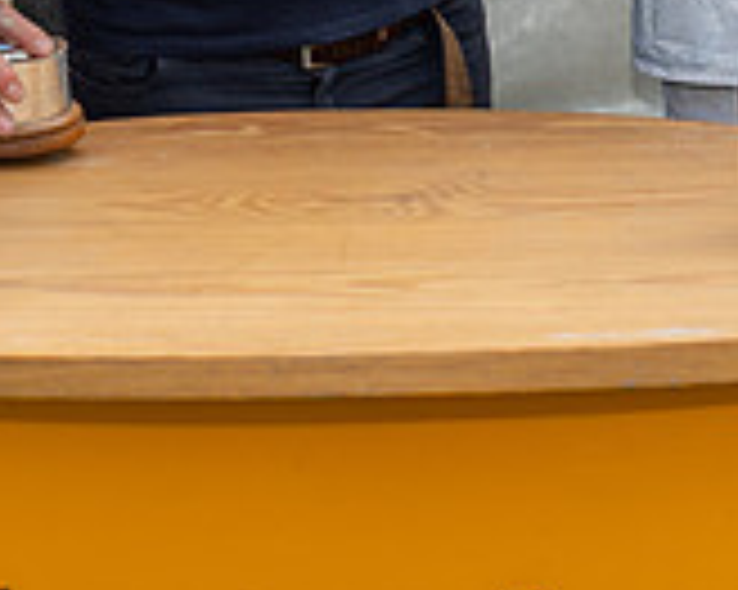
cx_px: 377
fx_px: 4213
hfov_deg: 10.0
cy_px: -135
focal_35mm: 193
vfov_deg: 7.9
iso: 200
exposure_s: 1/400
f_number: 5
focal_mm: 50
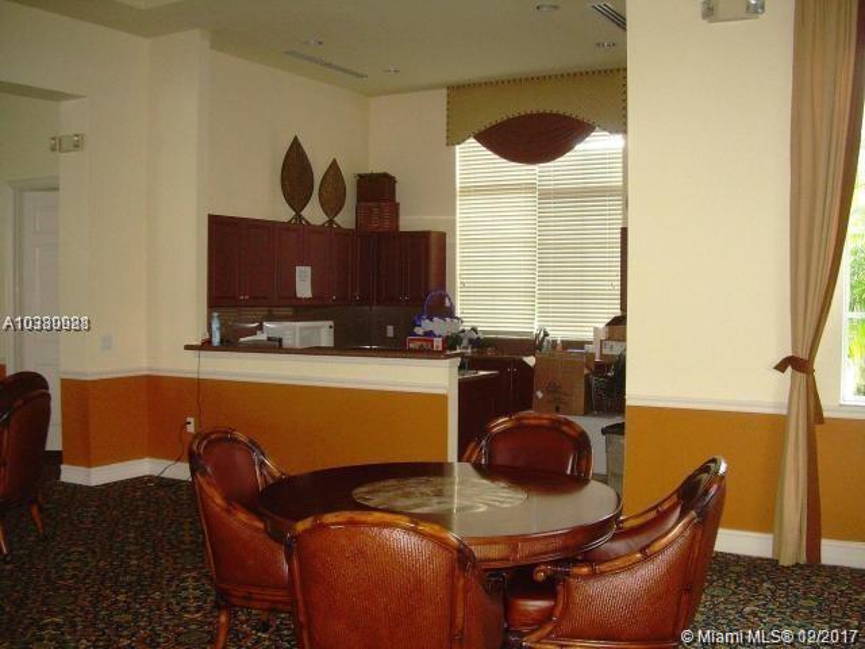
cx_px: 432
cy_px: 324
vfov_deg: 37.7
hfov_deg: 49.0
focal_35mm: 38
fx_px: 950
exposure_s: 1/60
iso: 168
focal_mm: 6.3
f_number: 2.8
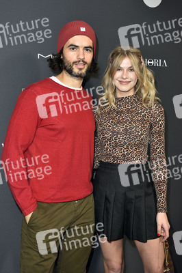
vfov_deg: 48.5
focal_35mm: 40
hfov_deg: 33.3
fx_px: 304
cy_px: 136
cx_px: 91
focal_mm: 40
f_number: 5.6
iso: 1000
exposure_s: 1/100
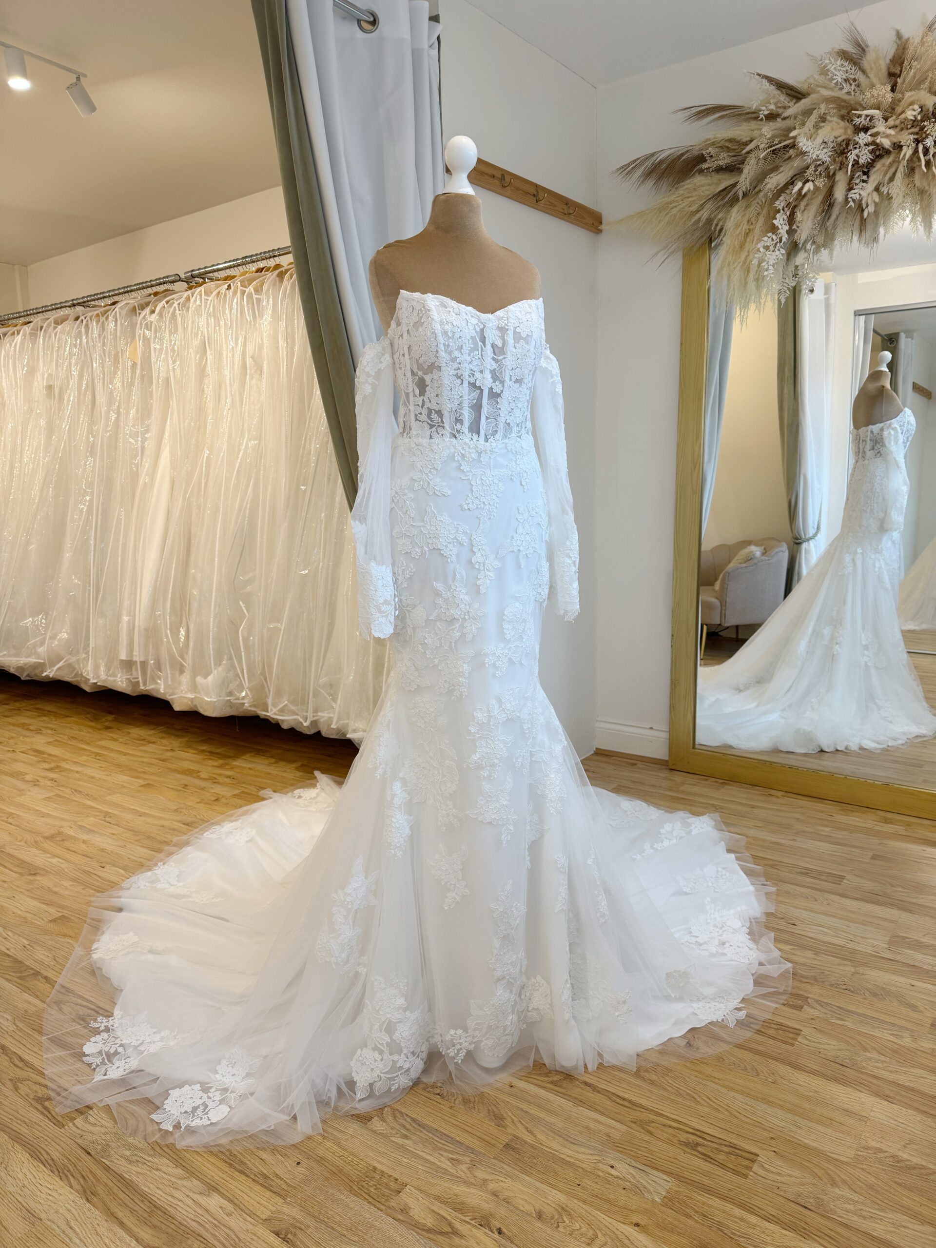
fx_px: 865
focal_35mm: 24
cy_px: 624
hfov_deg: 56.8
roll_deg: +1.7
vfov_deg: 71.6
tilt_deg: -9.5
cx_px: 468
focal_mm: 6.76
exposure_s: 1/100
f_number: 1.78
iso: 100
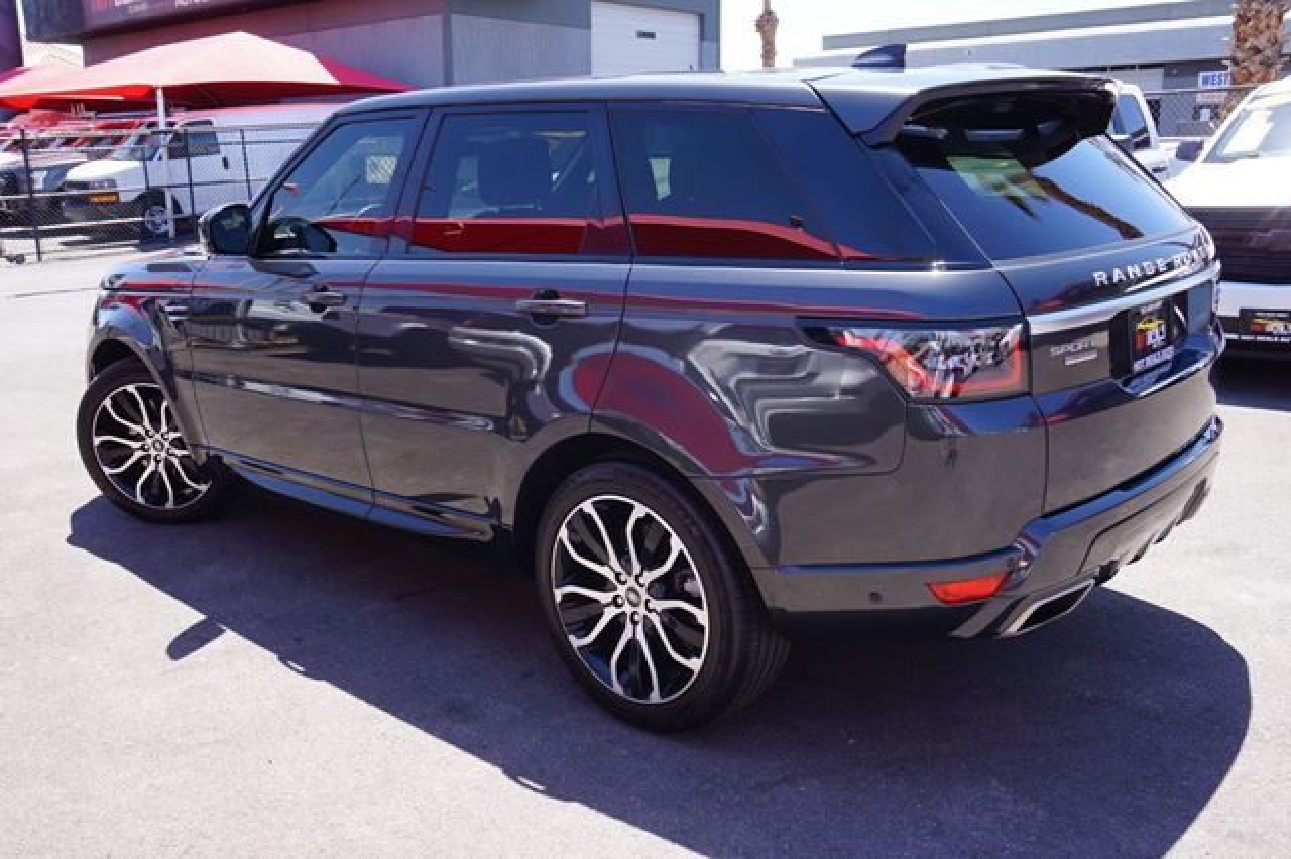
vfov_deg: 43.6
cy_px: 430
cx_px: 646
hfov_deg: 62.0
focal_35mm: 30
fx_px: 1075
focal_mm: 20
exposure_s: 1/80
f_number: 8
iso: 100
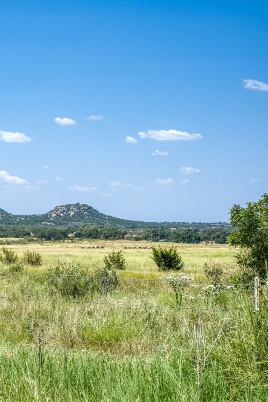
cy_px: 226
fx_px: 715
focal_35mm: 64
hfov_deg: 19.7
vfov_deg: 31.4
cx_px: -68
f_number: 9
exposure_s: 1/320
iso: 125
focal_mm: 35
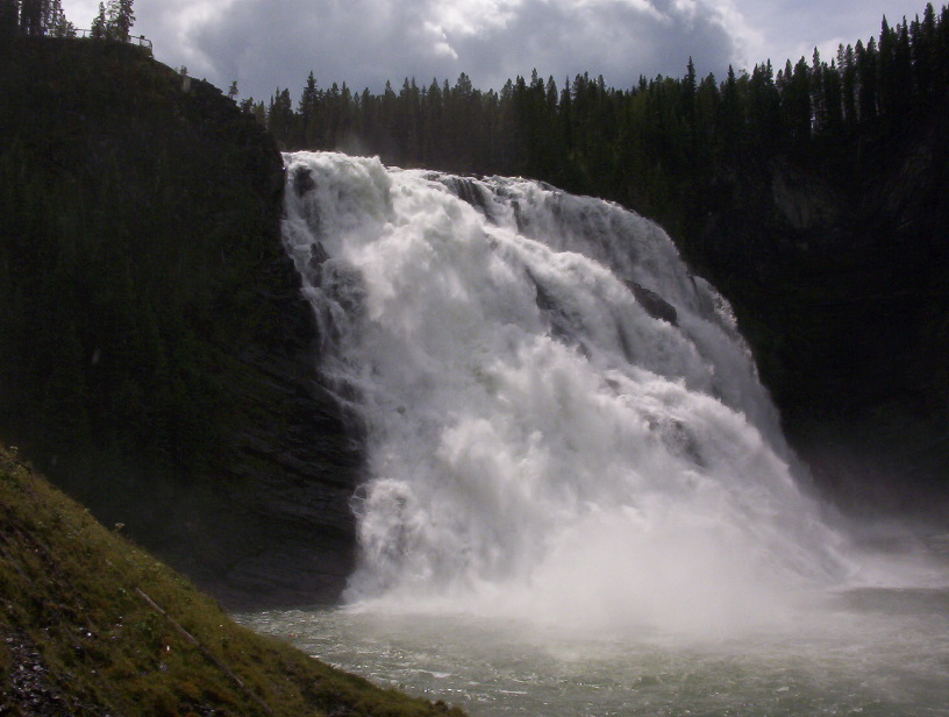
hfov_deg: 47.8
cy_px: 358
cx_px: 474
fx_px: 1072
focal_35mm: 39
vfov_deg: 37.0
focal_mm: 6
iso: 100
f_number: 8
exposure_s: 1/675
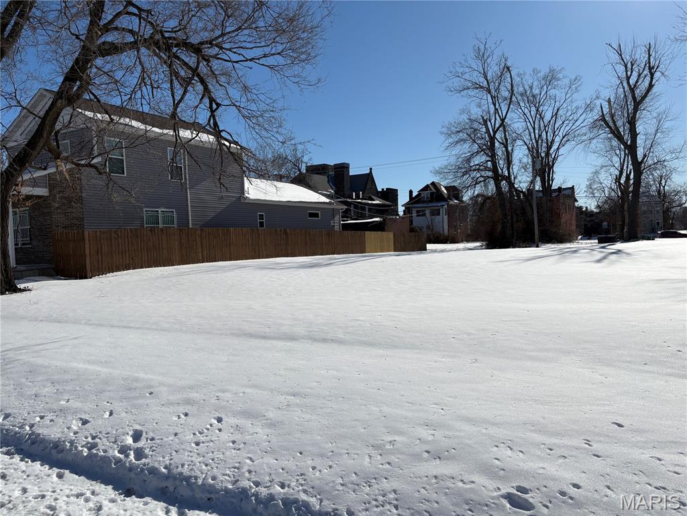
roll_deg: +2.6
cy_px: 258
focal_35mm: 26
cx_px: 344
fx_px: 516
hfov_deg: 67.3
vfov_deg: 53.1
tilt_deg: -1.9
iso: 32
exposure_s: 1/10101
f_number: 1.6
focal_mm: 5.96
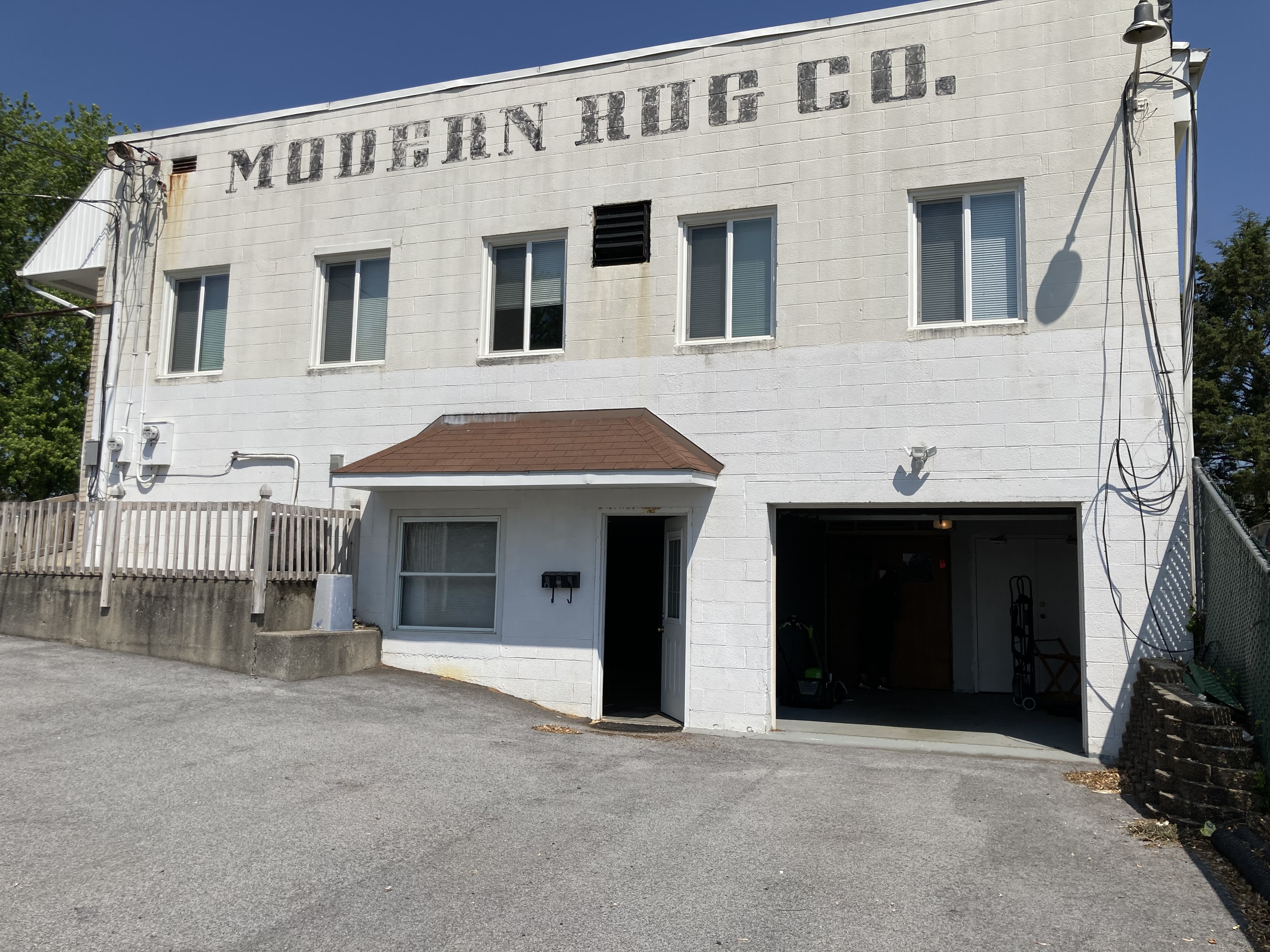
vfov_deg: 49.7
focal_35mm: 28
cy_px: 476
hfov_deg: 63.4
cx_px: 635
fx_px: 1027
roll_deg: -1.4
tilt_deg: +8.0
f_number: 1.8
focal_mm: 3.99
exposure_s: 1/4367
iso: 25
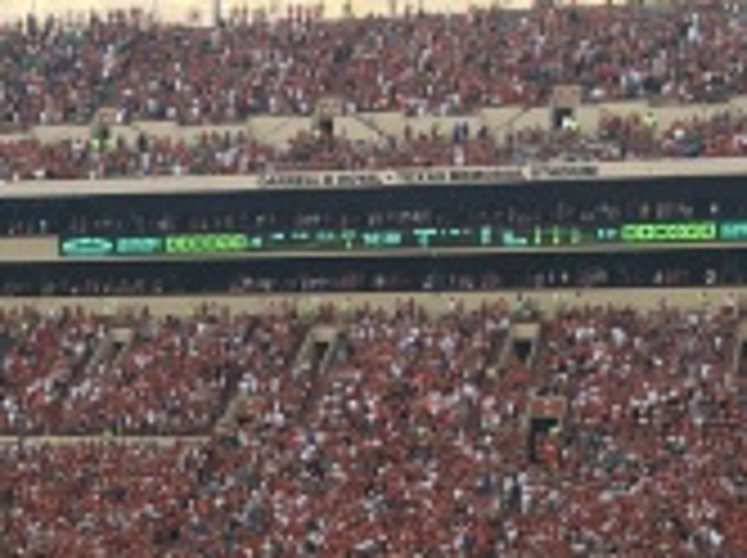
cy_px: 824
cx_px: -63
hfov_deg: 17.1
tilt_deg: -13.8
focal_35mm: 112
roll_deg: +3.1
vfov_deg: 12.6
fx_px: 2413
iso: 25
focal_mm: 4.15
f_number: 2.2
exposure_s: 1/455
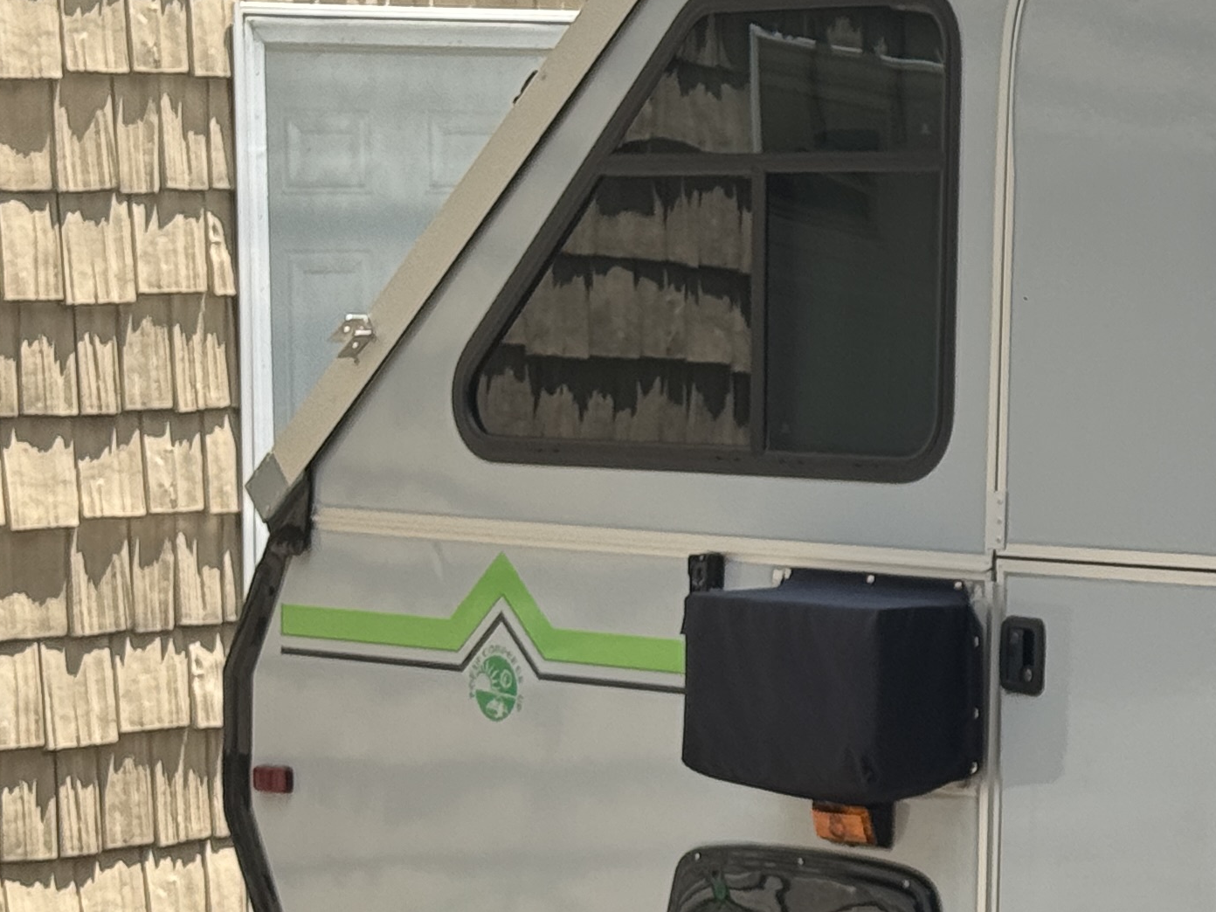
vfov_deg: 10.7
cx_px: 1526
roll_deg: -0.5
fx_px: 4883
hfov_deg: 13.7
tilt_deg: -6.6
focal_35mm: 139
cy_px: 577
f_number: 1.78
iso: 64
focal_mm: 6.76
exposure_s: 1/2833
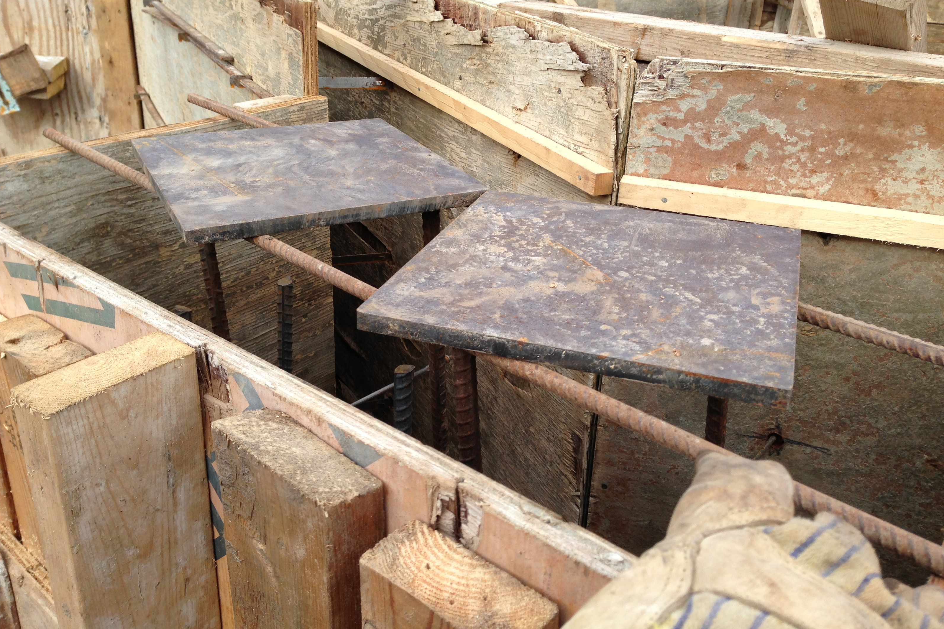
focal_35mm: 35
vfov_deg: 37.8
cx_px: 473
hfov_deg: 54.4
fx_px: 918
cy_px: 273
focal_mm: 4.13
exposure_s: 1/452
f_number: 2.4
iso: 50
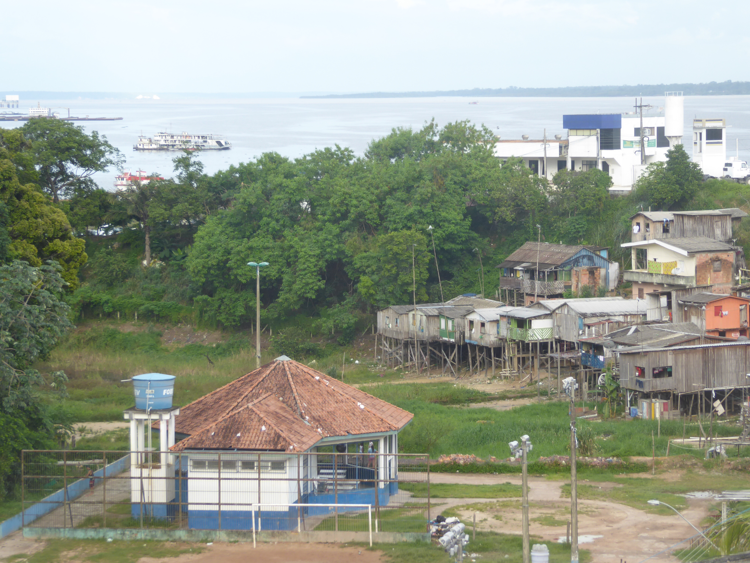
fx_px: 2492
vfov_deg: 12.9
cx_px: 375
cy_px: 282
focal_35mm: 115
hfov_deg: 17.1
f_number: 5.1
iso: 100
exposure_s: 1/60
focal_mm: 20.6
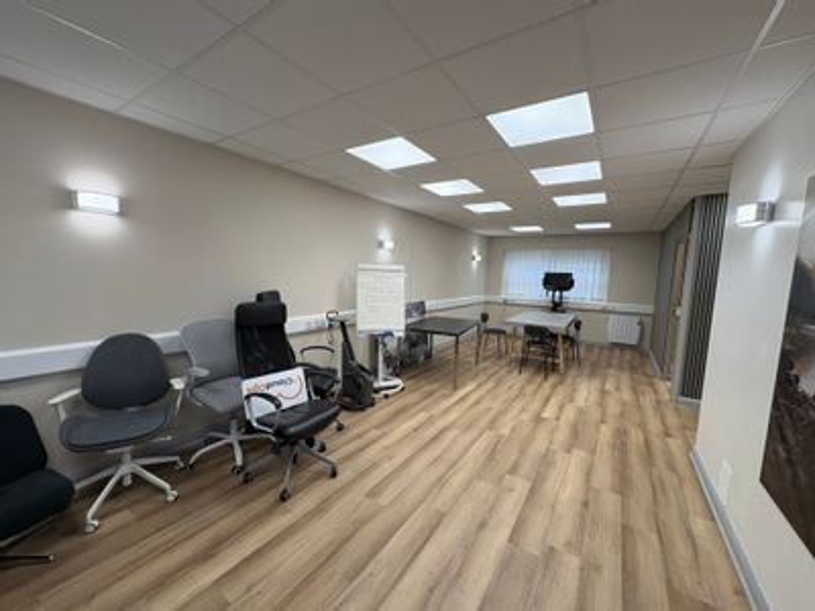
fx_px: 330
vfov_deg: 85.7
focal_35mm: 14
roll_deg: -1.2
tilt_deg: -5.3
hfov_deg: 102.1
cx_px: 408
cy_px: 306
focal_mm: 2.22
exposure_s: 1/100
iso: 80
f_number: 2.2
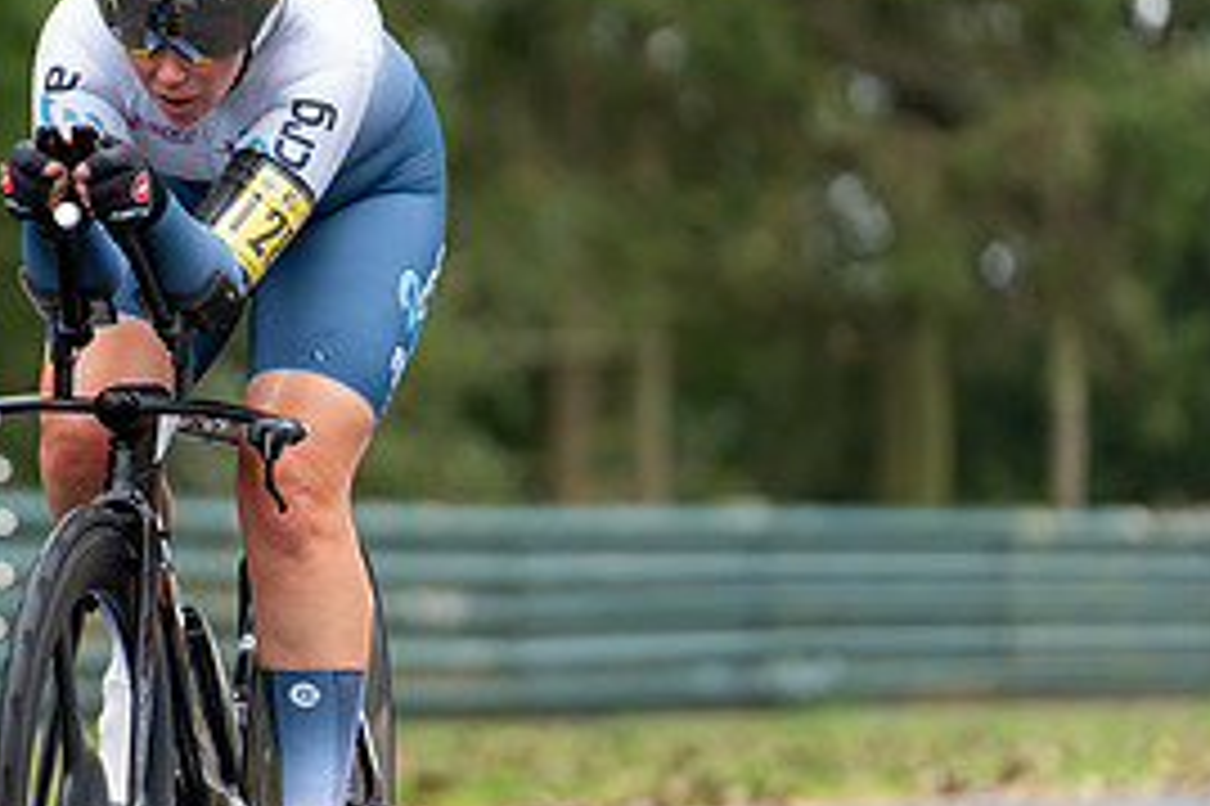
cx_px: 292
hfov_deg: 5.6
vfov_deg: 3.7
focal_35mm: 367
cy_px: 299
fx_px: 12327
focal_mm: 170
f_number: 2.8
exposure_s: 1/1250
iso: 1250
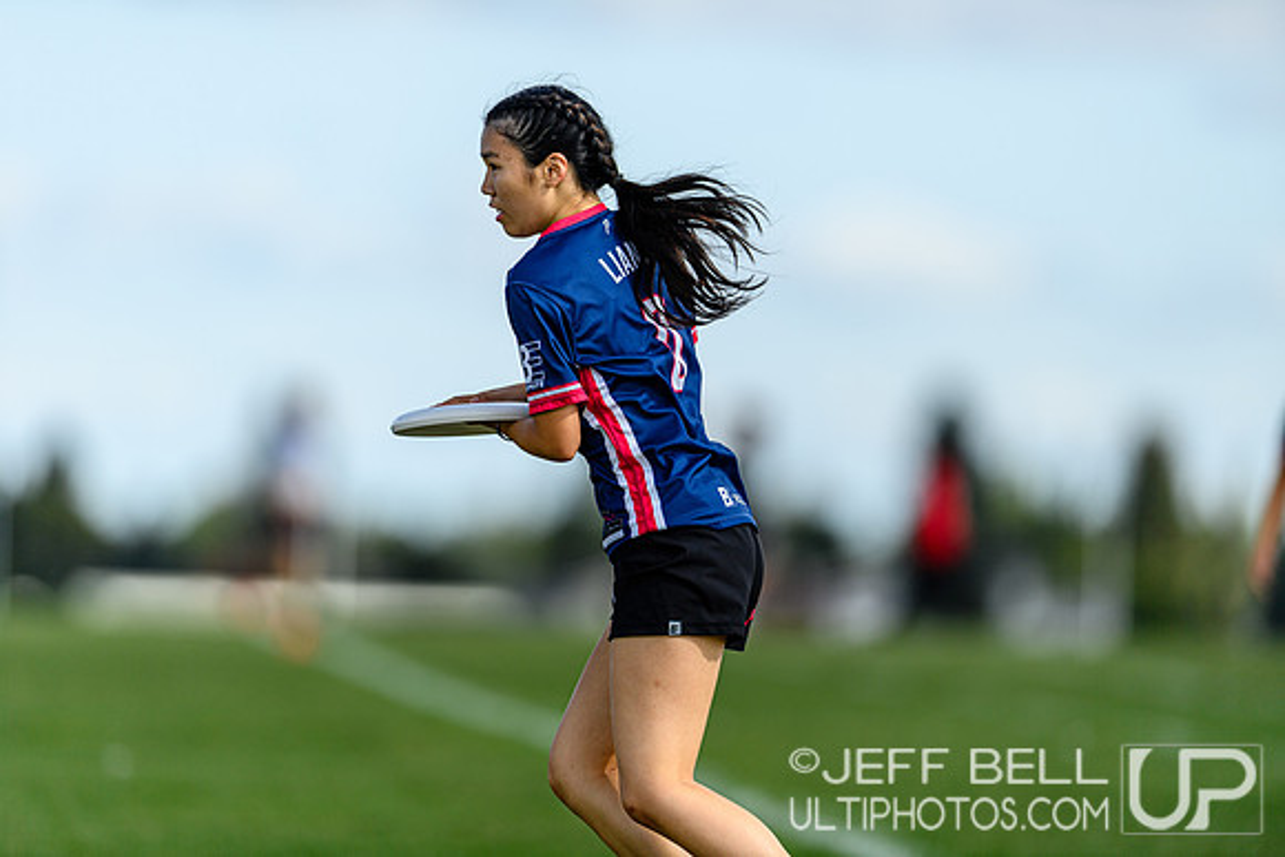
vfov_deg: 3.4
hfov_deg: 5.2
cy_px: 428
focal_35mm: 400
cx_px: 642
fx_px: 14280
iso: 100
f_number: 3.2
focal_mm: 400
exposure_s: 1/2000
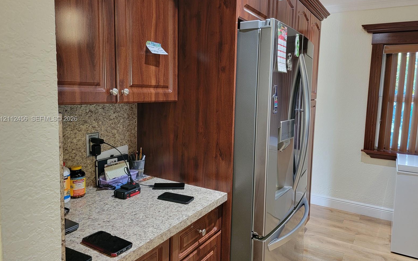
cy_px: 119
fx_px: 296
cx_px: 208
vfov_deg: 47.5
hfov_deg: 70.4
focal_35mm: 26
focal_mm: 6.7
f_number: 1.8
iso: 250
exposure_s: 1/40
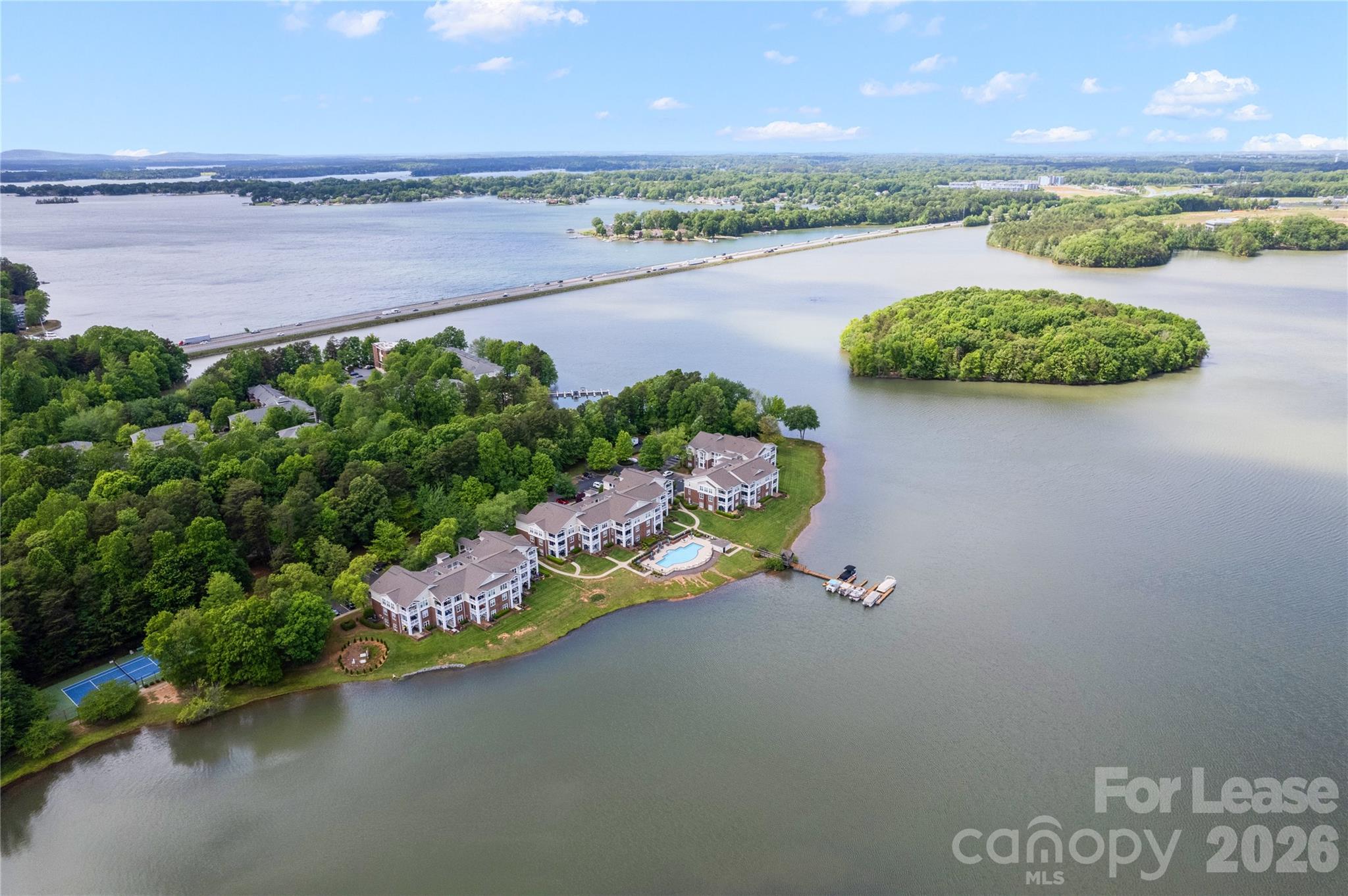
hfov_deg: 78.6
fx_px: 823
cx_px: 674
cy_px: 448
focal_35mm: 22
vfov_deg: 57.2
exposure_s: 1/2000
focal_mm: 8.38
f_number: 2.8
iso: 140
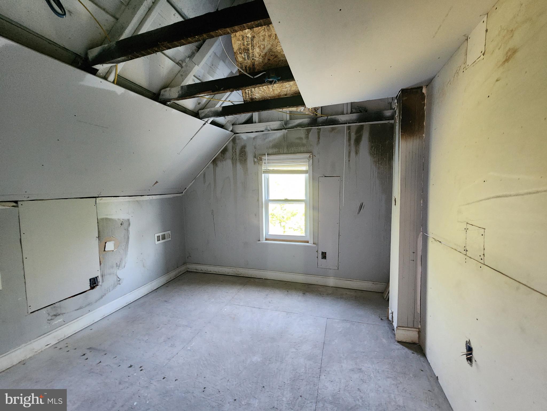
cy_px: 206
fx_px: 205
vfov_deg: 89.9
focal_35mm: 13
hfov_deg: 106.2
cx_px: 274
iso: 640
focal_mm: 2.2
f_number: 2.2
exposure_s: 1/30
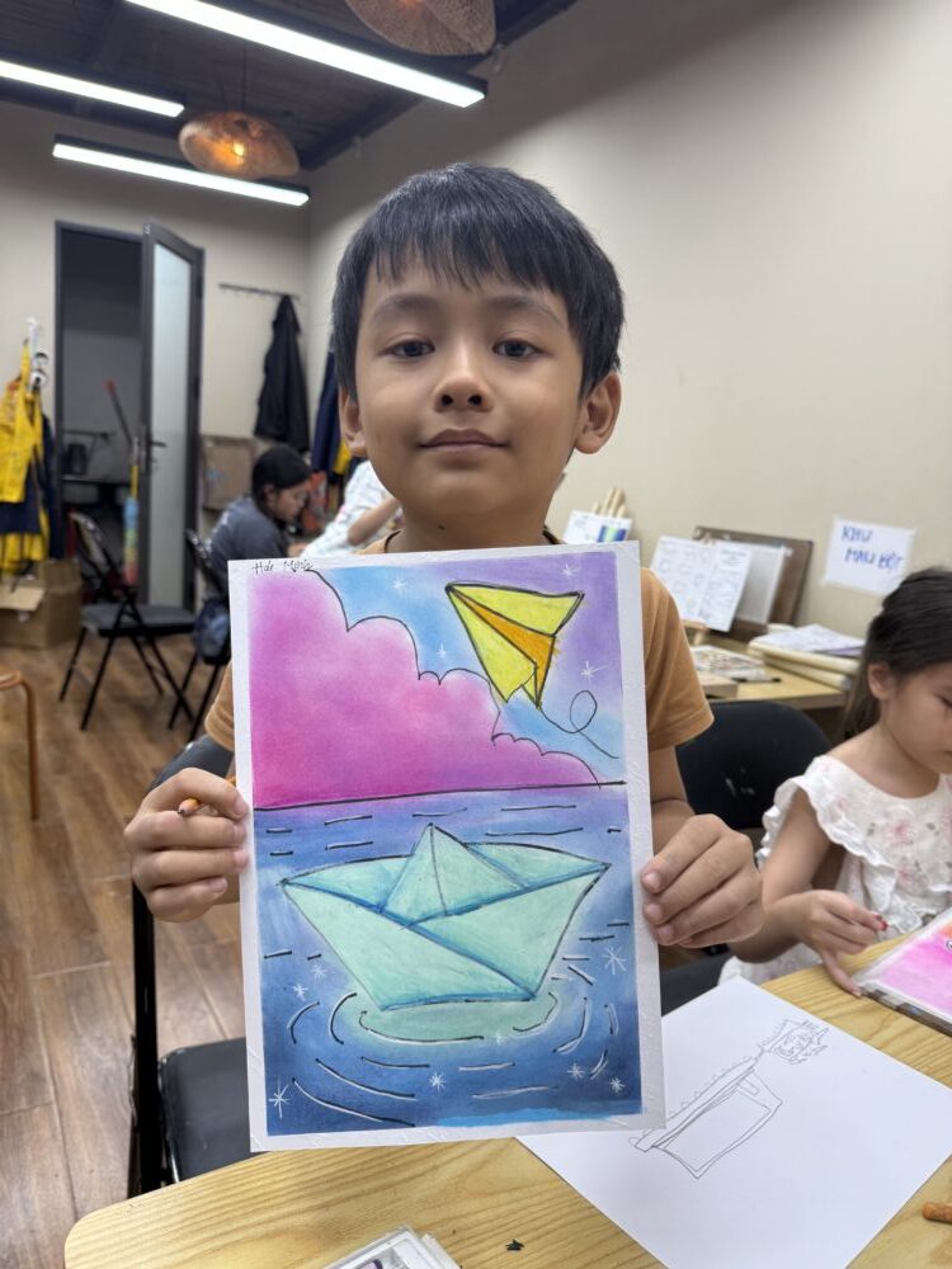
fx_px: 880
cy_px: 634
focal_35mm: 24
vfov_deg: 71.6
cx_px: 476
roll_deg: -4.6
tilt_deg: -8.5
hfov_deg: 56.8
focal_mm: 6.76
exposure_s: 1/100
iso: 64
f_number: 1.78
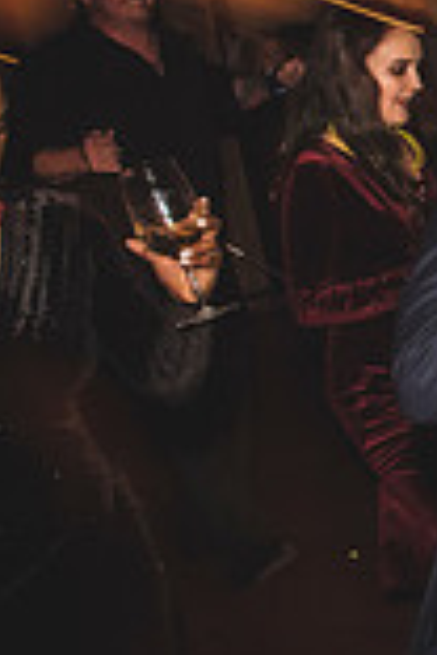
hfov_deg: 11.2
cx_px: 1214
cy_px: 317
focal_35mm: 89
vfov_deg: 22.9
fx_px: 1620
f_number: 11
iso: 1000
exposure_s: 1/13
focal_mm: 24
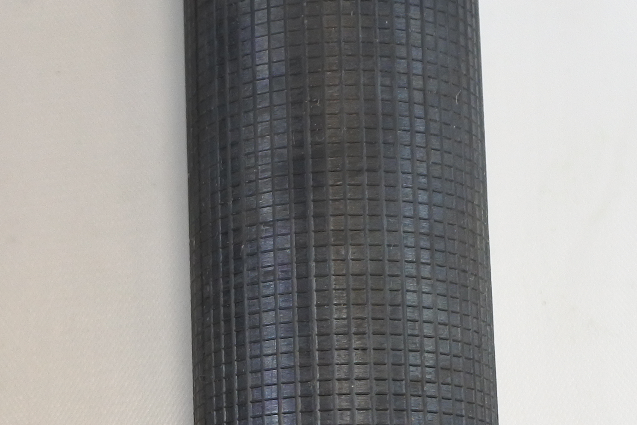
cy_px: 291
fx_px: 2247
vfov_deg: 10.8
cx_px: -75
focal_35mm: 127
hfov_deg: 15.7
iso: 400
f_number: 4
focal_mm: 12.8
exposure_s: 1/125
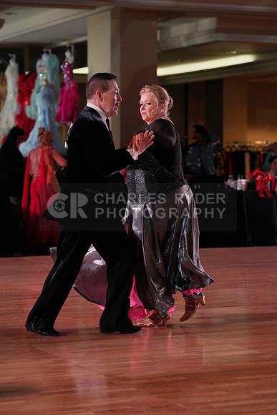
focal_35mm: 102
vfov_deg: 20.0
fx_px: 1176
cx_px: 138
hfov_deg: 13.4
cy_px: 208
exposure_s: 1/500
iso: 1600
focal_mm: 102
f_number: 4
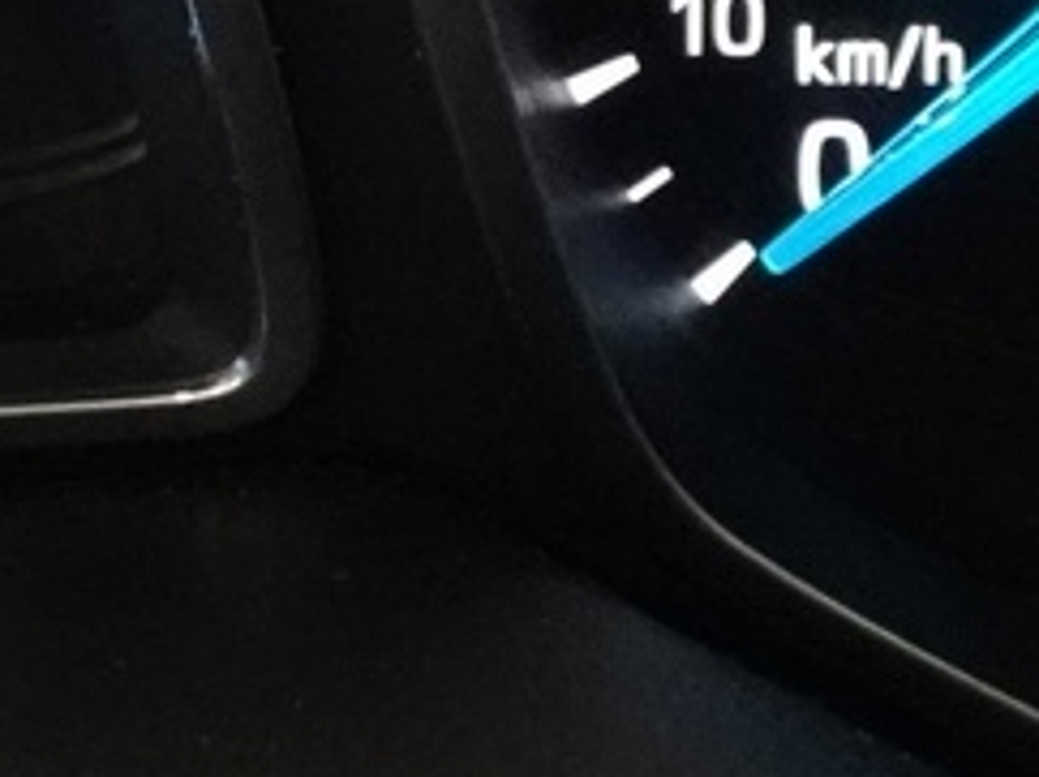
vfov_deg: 9.7
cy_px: -708
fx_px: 4288
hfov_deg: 12.9
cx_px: -661
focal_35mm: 143
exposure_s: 1/10
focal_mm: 4.25
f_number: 3.5
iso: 800
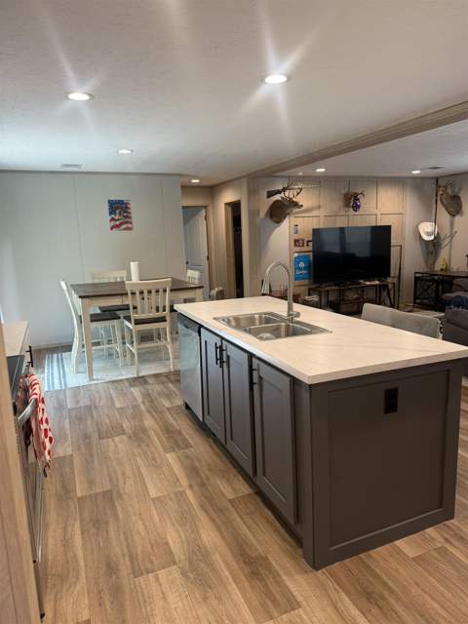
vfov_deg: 71.6
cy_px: 312
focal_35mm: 24
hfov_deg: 56.8
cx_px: 234
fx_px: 433
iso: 100
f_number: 1.78
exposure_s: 1/60
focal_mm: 6.76
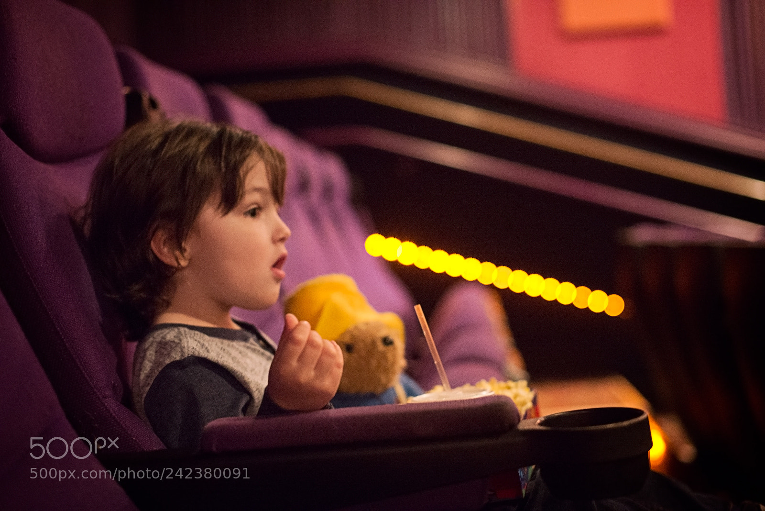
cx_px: 382
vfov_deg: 27.0
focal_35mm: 50
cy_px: 256
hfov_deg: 39.6
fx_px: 1063
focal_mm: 50
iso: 6400
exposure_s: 1/20
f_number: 2
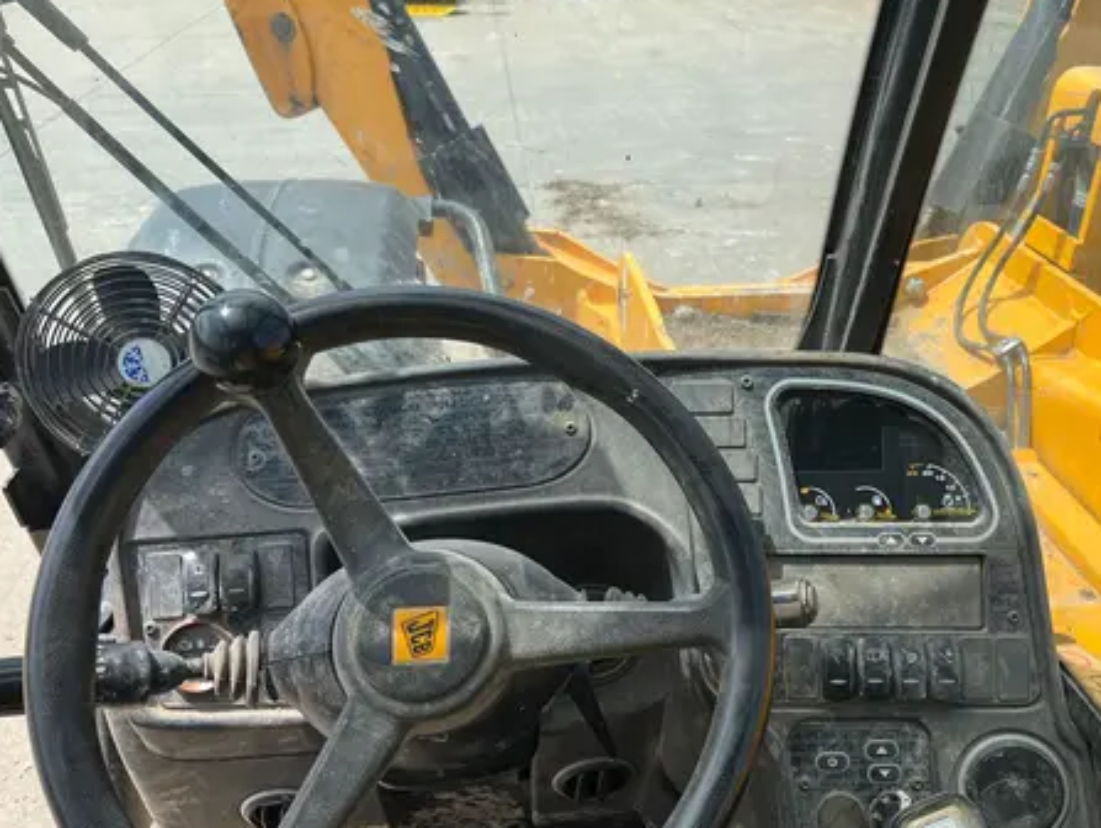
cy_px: 472
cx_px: 621
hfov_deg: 56.6
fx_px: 1019
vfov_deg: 44.1
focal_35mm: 32
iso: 50
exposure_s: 1/2137
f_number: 1.6
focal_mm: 5.1
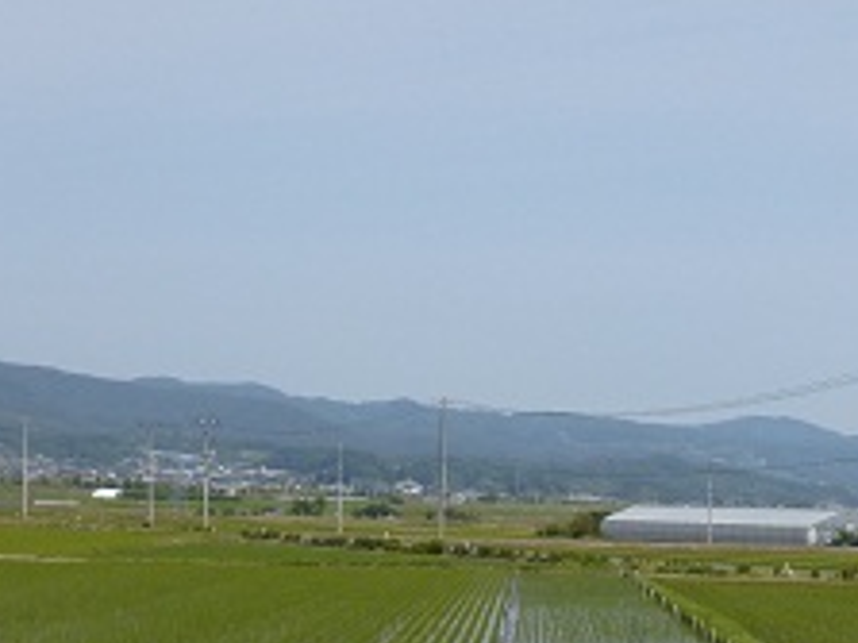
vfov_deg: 15.7
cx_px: 798
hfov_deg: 20.6
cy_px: 566
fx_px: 2304
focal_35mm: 93
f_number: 3.9
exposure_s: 1/1000
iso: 100
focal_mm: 8
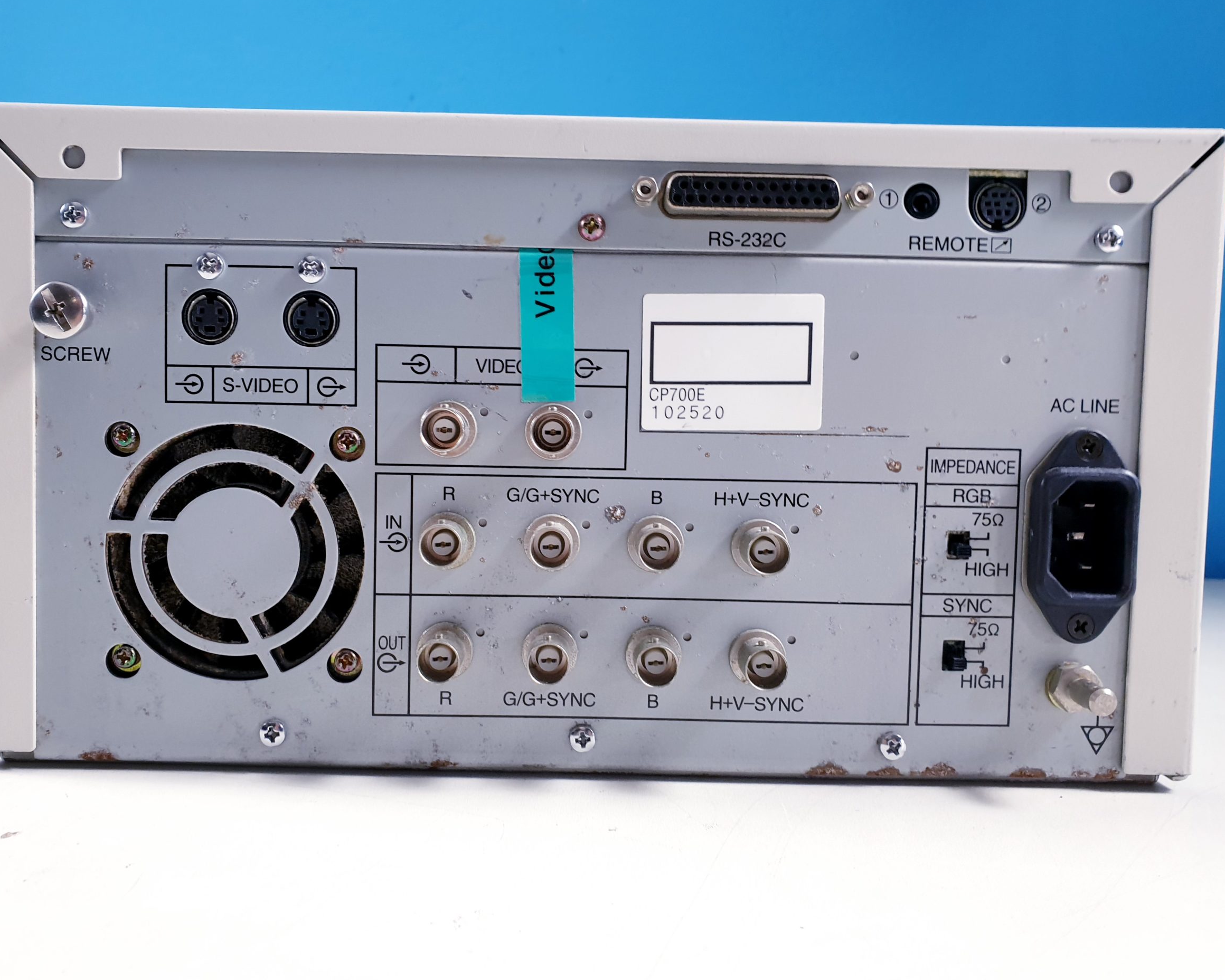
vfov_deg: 51.5
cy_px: 482
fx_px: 1015
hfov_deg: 62.2
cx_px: 580
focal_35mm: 28
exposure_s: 1/50
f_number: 2.4
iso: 100
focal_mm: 4.3
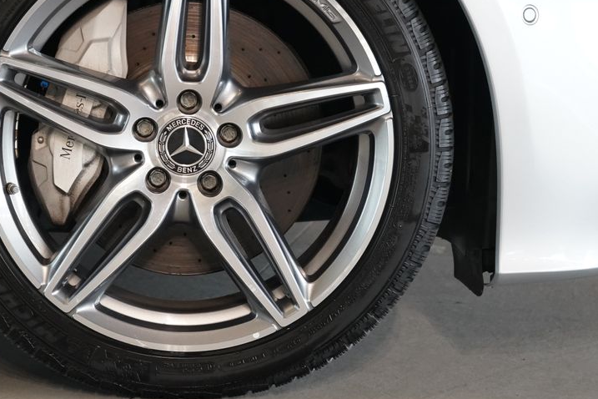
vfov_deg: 13.7
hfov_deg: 20.3
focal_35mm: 100
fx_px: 1661
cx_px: 188
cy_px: 141
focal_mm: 70
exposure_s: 1/160
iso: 5000
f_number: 5.6
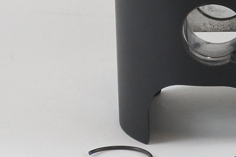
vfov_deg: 7.1
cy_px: 3
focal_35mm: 193
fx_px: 1265
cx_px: 361
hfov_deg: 10.3
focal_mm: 16.1
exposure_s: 1/160
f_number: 4.5
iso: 400
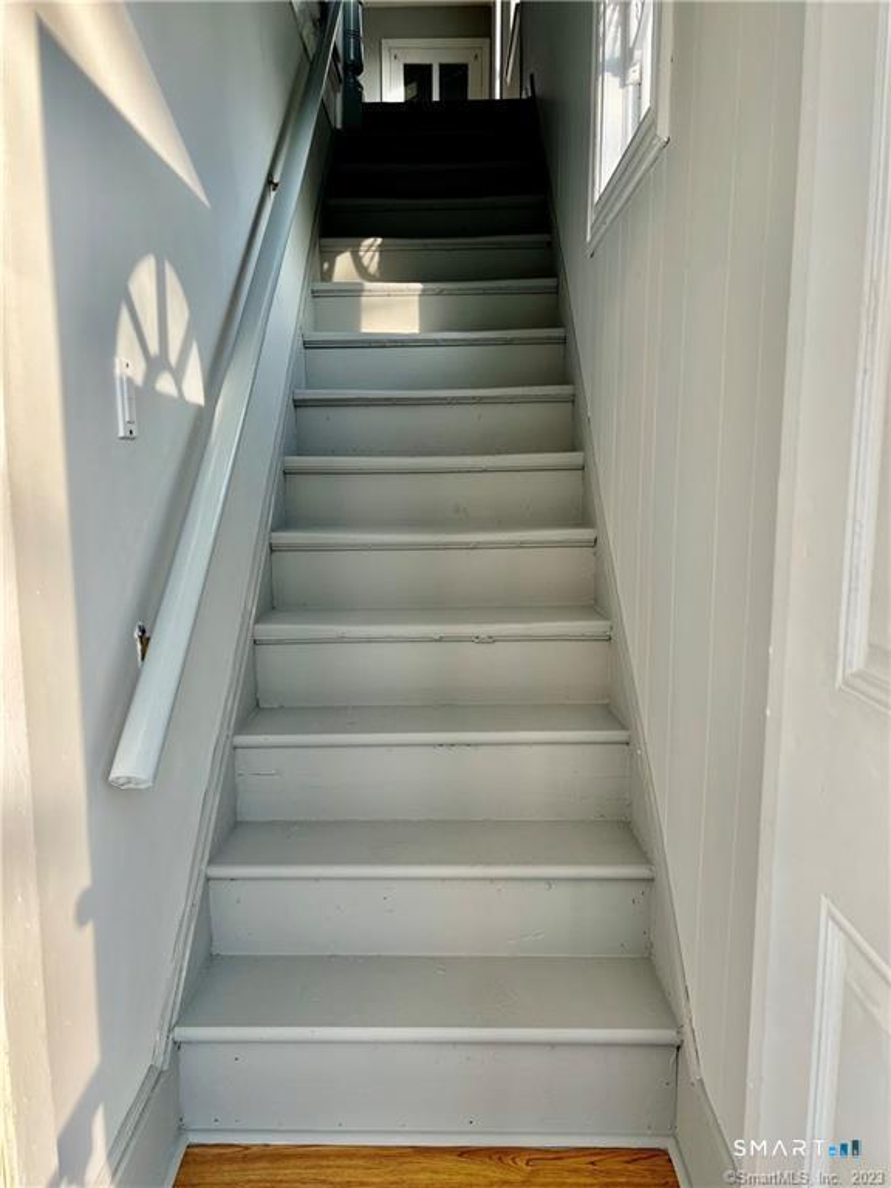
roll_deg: +1.0
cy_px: 594
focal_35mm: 26
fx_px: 892
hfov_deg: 53.1
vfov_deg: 67.3
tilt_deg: -7.6
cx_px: 446
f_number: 1.5
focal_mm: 5.7
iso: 50
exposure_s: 1/303
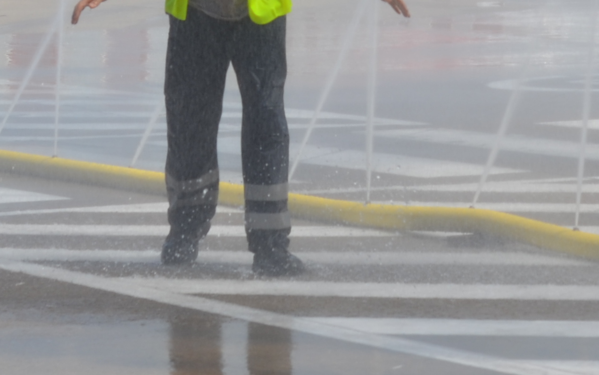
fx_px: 4833
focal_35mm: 296
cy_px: -253
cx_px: 591
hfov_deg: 7.1
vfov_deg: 4.4
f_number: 9
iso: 100
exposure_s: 1/320
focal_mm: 50
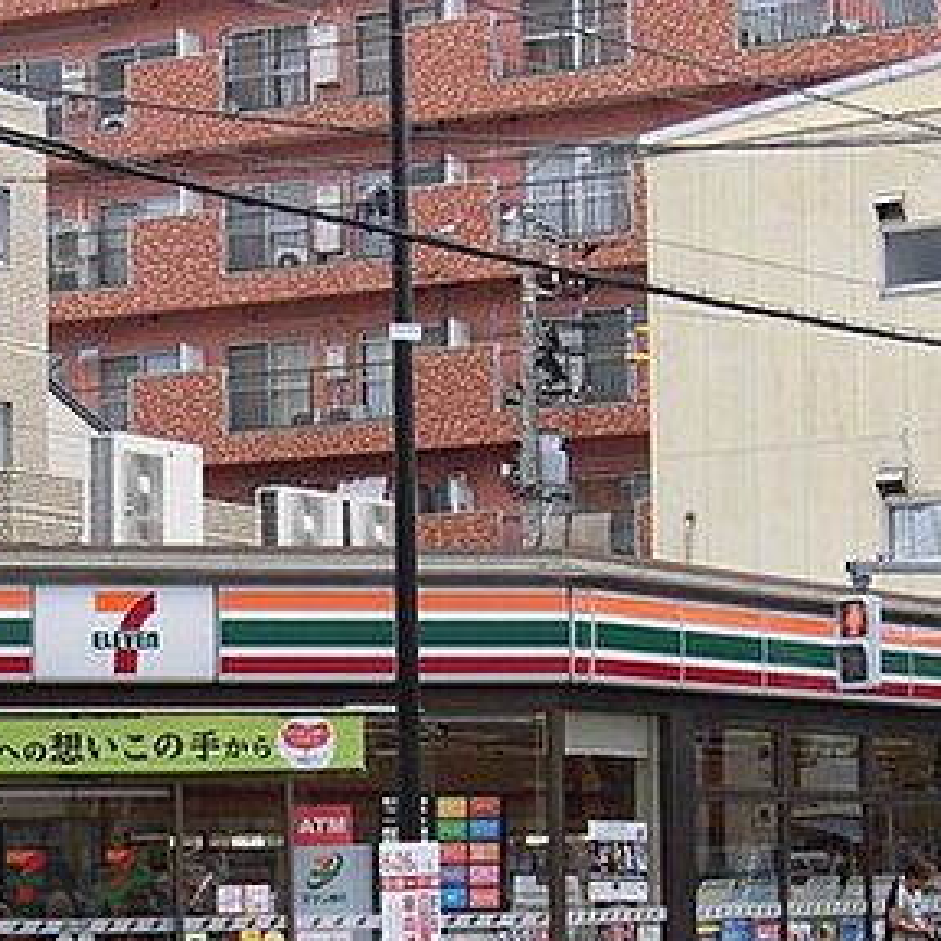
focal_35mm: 116
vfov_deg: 14.9
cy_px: 774
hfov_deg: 15.0
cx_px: 216
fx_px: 3568
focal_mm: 10.54
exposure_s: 1/200
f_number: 4.2
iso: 100
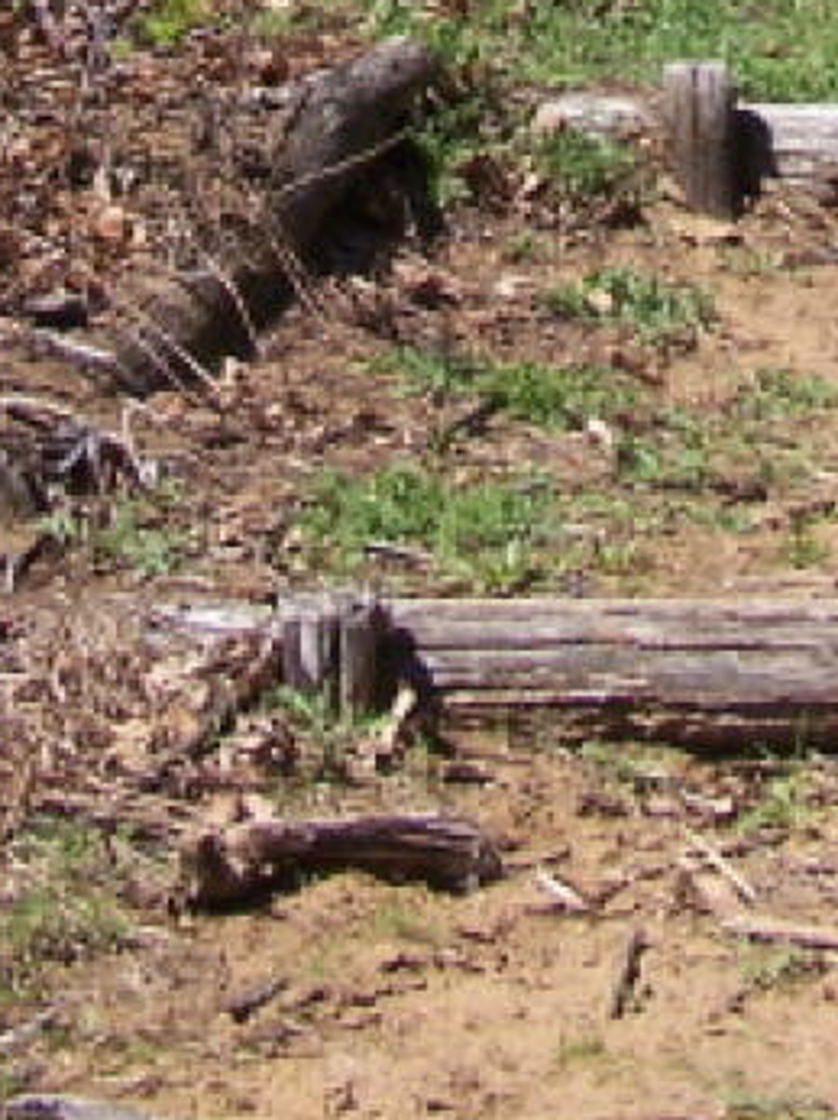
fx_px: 4848
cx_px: 634
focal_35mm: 150
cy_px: -500
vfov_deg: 12.6
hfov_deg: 9.9
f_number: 4
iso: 80
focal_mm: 6.3
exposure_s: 1/640
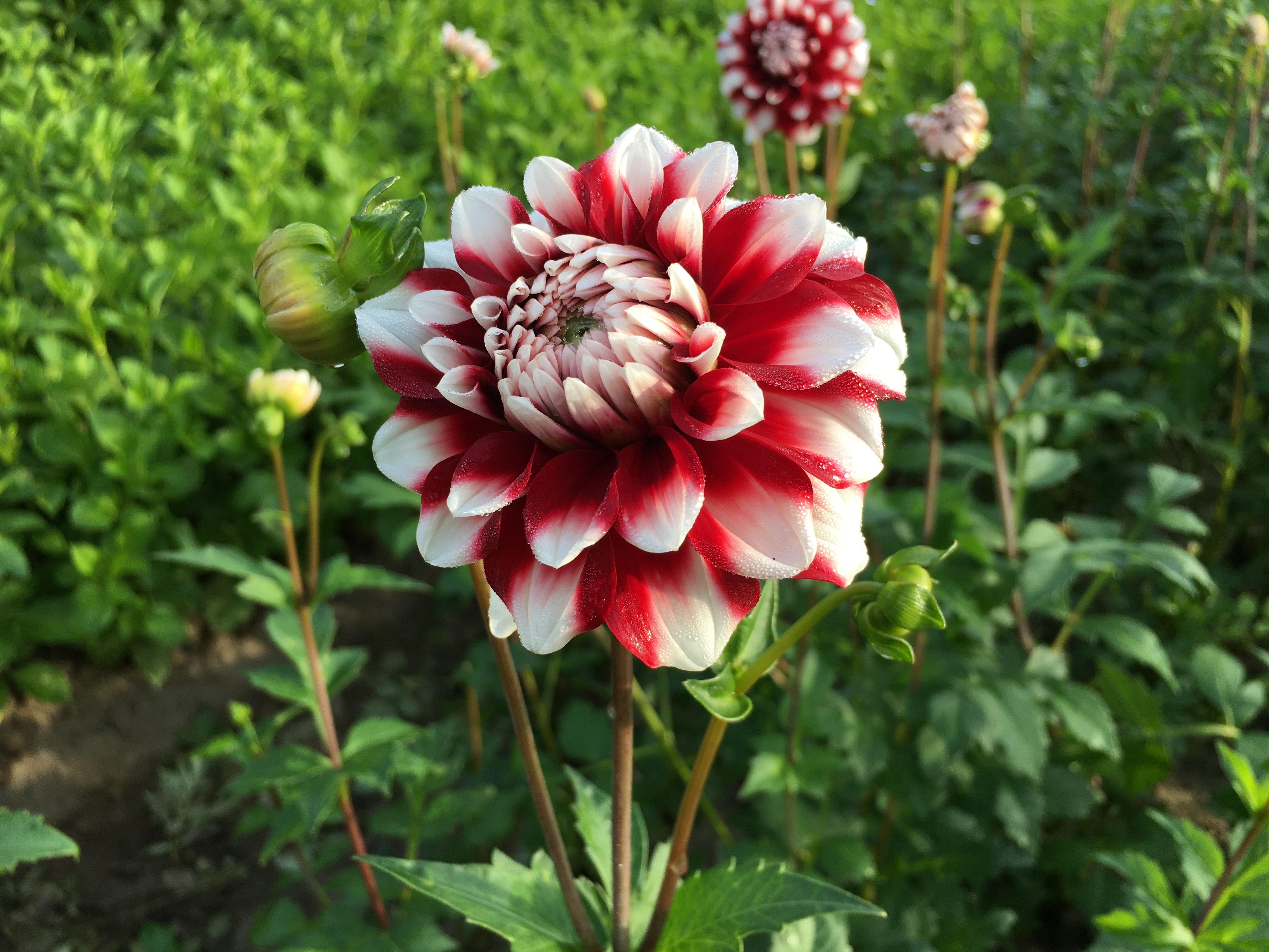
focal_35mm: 29
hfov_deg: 61.7
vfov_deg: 48.2
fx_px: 1063
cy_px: 476
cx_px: 634
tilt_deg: -31.7
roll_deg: -2.7
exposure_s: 1/282
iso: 25
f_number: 2.2
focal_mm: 4.15
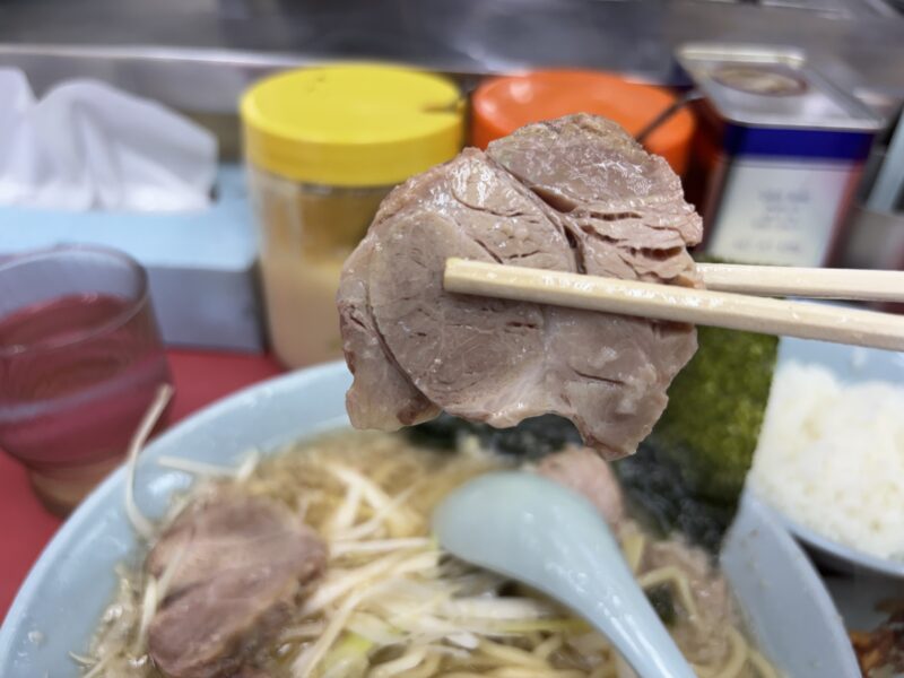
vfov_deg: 53.1
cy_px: 339
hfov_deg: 67.3
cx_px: 452
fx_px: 679
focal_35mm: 26
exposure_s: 1/100
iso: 80
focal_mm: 5.96
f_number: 1.6
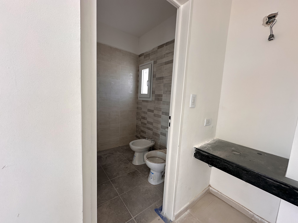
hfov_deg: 102.1
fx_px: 121
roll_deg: -1.7
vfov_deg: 85.7
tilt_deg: -5.5
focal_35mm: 14
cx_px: 149
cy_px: 112
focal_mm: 2.22
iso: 80
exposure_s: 1/99
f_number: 2.2
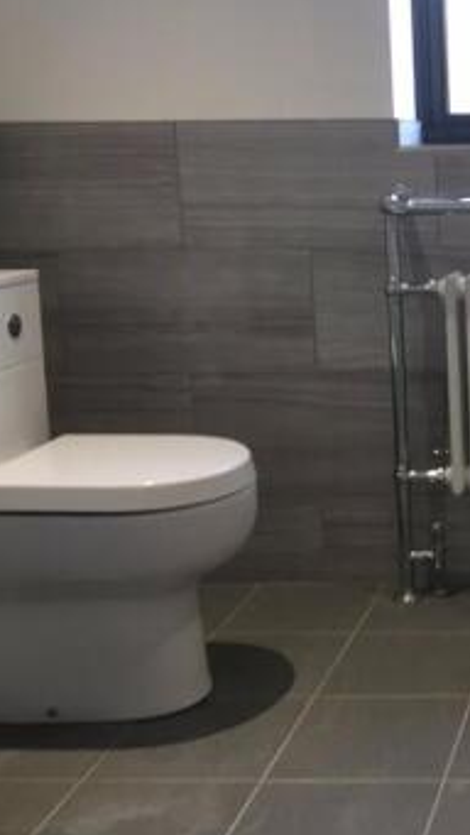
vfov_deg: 38.3
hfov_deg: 20.5
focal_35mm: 54
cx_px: 596
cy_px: 320
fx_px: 1196
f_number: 2.2
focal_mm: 4.15
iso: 80
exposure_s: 1/33
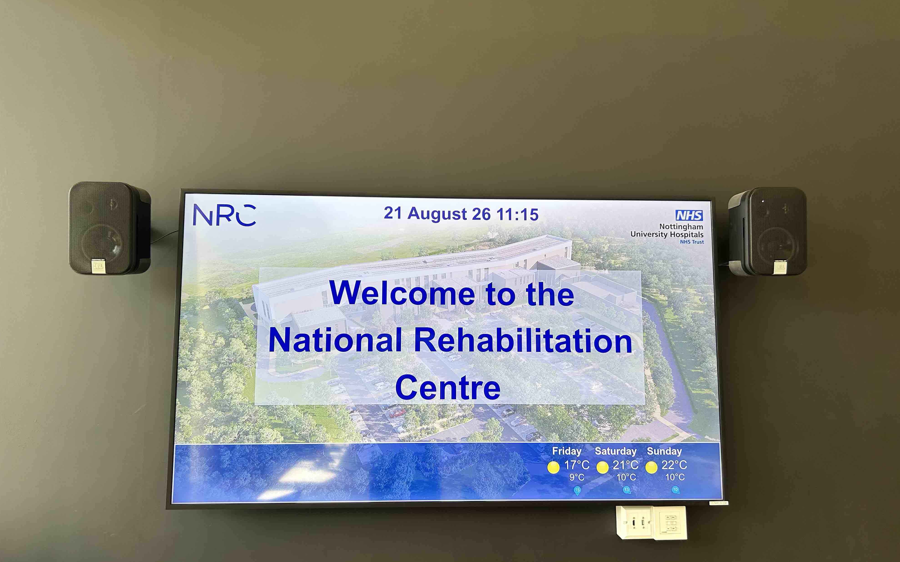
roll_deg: +0.8
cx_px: 447
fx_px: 687
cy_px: 283
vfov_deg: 44.5
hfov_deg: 66.5
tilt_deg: +7.8
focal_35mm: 28
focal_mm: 5.7
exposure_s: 1/100
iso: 40
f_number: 1.5
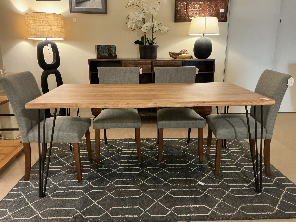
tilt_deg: -14.6
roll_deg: +0.5
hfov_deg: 61.7
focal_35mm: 29
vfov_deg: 48.2
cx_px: 148
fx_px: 248
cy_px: 111
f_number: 1.8
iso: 320
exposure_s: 1/40
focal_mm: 3
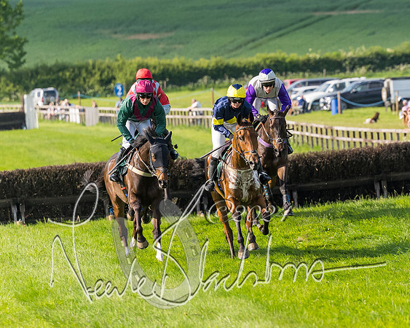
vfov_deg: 3.6
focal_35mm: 430
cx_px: 273
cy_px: 192
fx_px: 5215
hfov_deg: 4.5
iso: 500
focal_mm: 160
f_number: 4
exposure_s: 1/3200
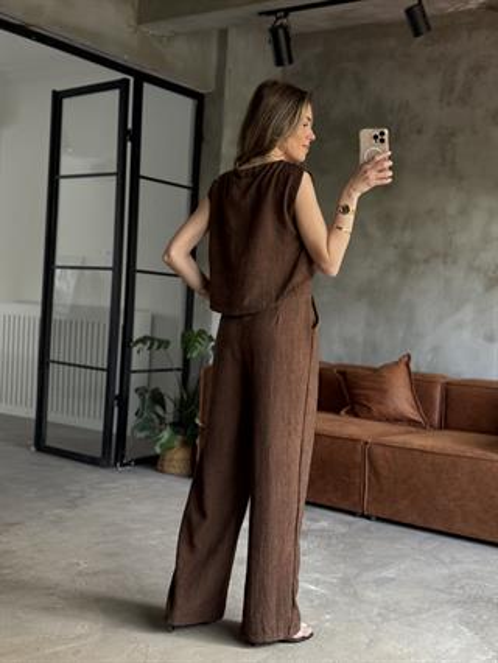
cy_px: 332
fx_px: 920
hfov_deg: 30.3
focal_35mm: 48
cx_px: 249
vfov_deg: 39.6
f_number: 1.78
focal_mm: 6.76
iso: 200
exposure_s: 1/60
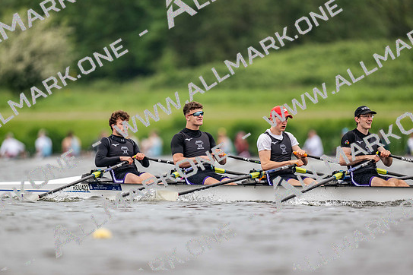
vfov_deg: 2.1
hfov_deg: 3.2
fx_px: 7353
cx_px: 208
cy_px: 140
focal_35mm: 641
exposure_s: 1/2000
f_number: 4
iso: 720
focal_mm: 600
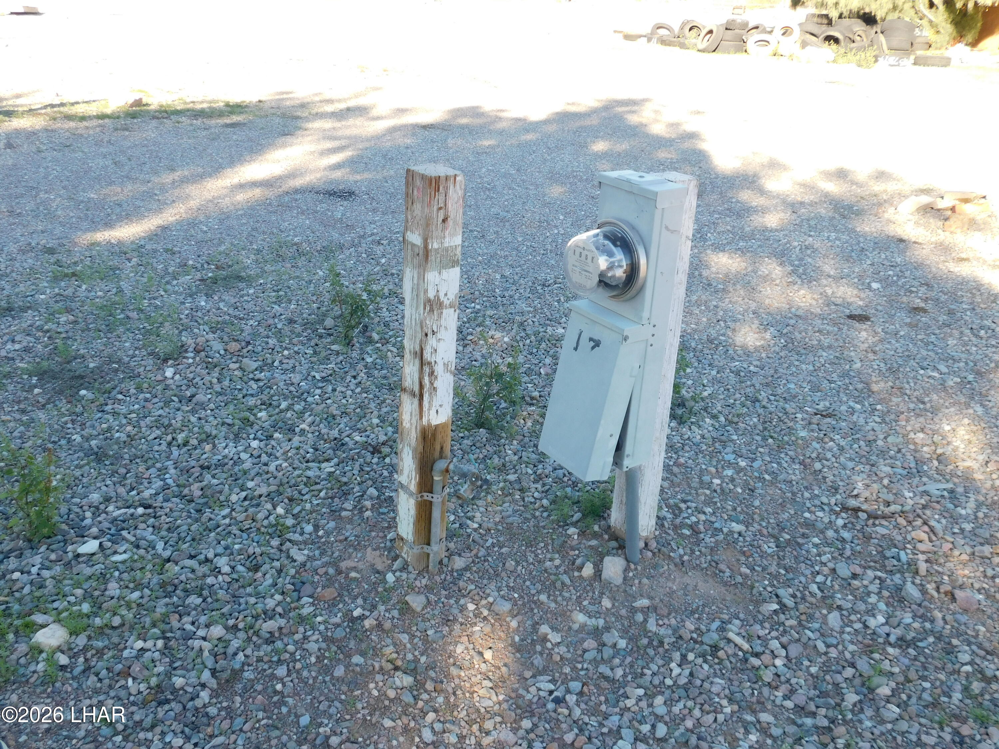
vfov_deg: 46.8
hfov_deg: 60.0
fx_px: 866
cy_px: 374
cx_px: 500
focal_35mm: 30
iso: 125
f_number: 3.2
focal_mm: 5.3
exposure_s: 1/320
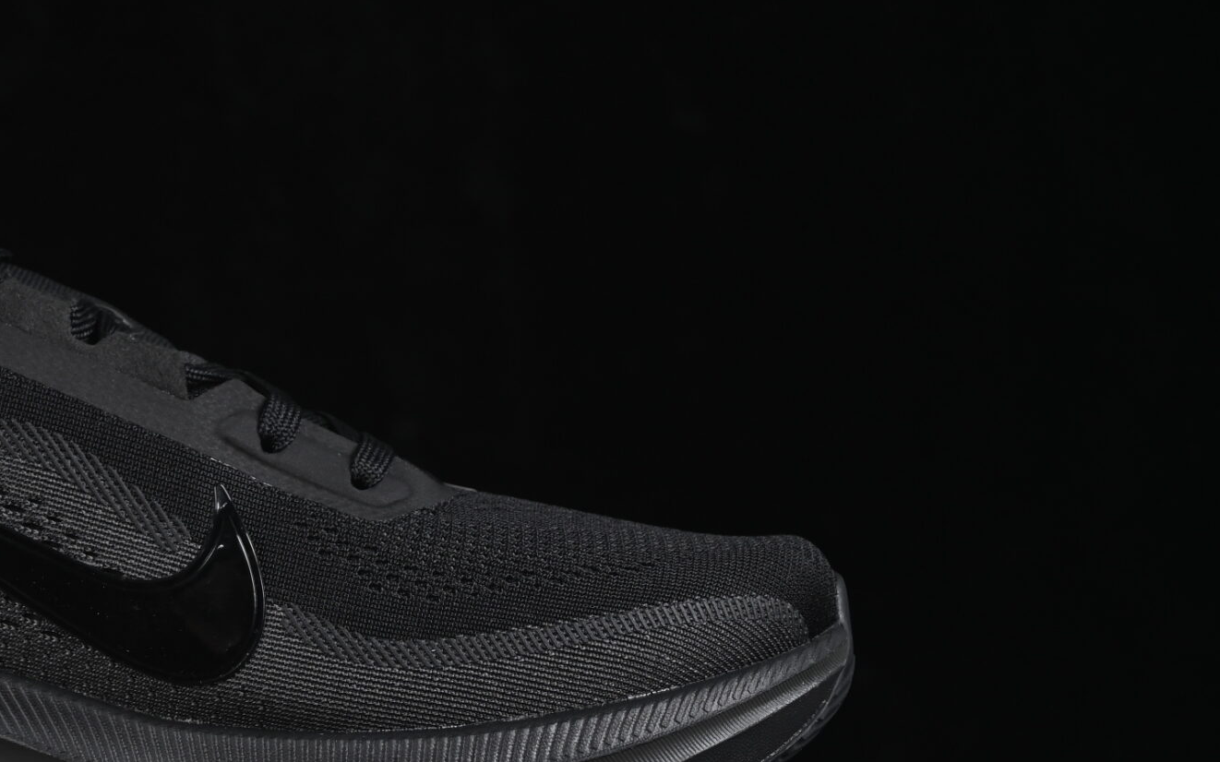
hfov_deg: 14.0
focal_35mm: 148
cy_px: 401
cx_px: 42
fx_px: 4920
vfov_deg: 8.9
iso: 160
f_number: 6.3
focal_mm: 50
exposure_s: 1/60
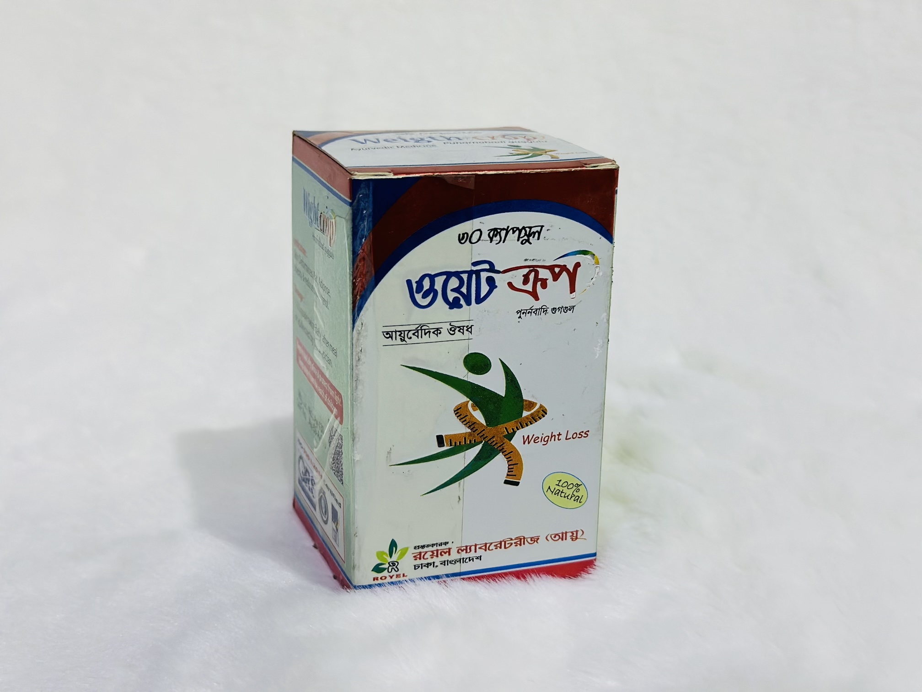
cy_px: 346
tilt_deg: -19.5
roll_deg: +0.6
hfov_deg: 39.7
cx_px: 461
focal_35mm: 48
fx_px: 1278
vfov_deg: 30.3
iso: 320
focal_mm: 6.86
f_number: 1.78
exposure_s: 1/50
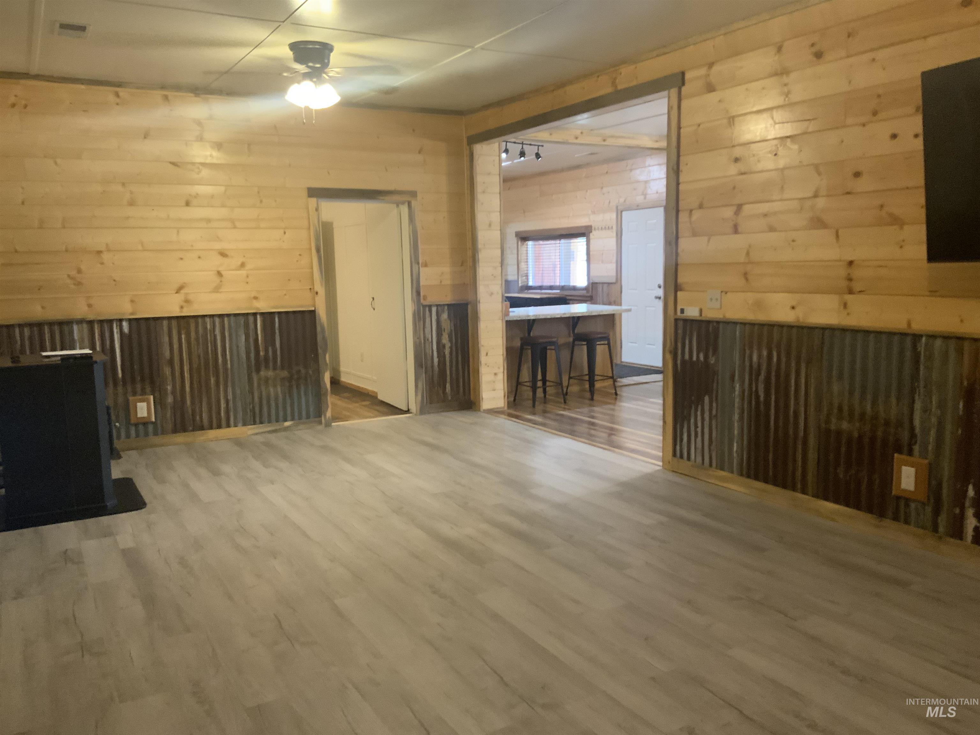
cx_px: 490
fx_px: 821
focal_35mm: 29
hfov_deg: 61.7
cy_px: 368
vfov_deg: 48.2
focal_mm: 3
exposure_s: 1/40
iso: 200
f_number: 1.8
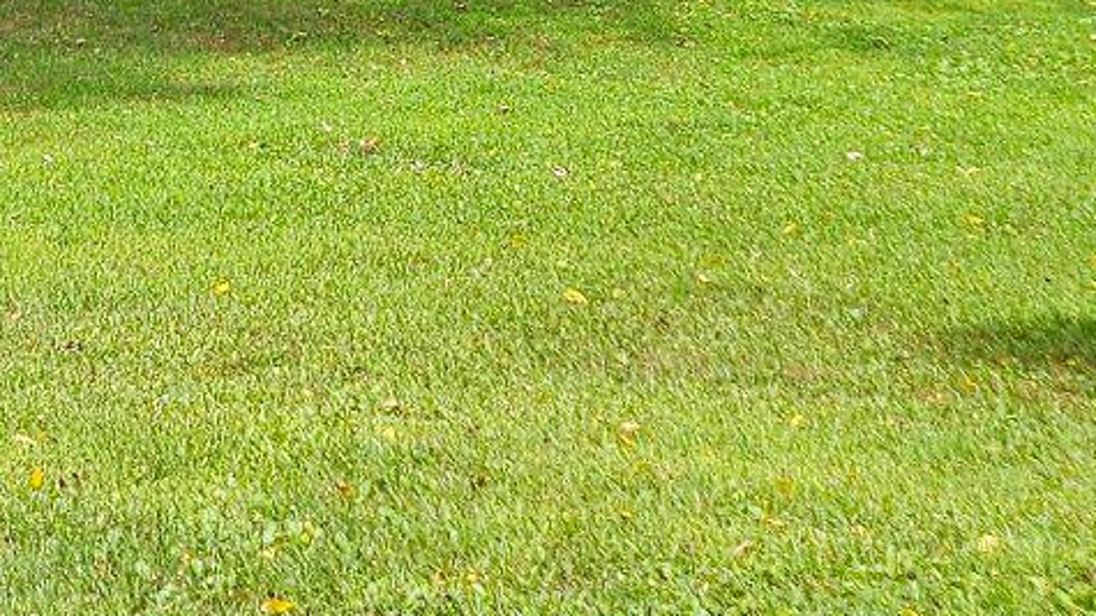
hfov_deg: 18.6
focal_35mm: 108
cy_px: -784
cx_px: -258
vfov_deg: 10.0
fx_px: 3138
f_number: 1.8
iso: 25
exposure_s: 1/585
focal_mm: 5.4
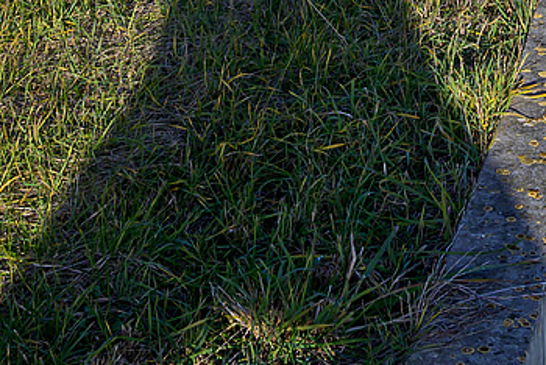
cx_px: 540
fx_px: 1715
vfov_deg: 11.8
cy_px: -120
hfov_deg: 17.7
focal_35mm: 113
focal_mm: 22
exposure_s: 1/350
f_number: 9.5
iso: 200
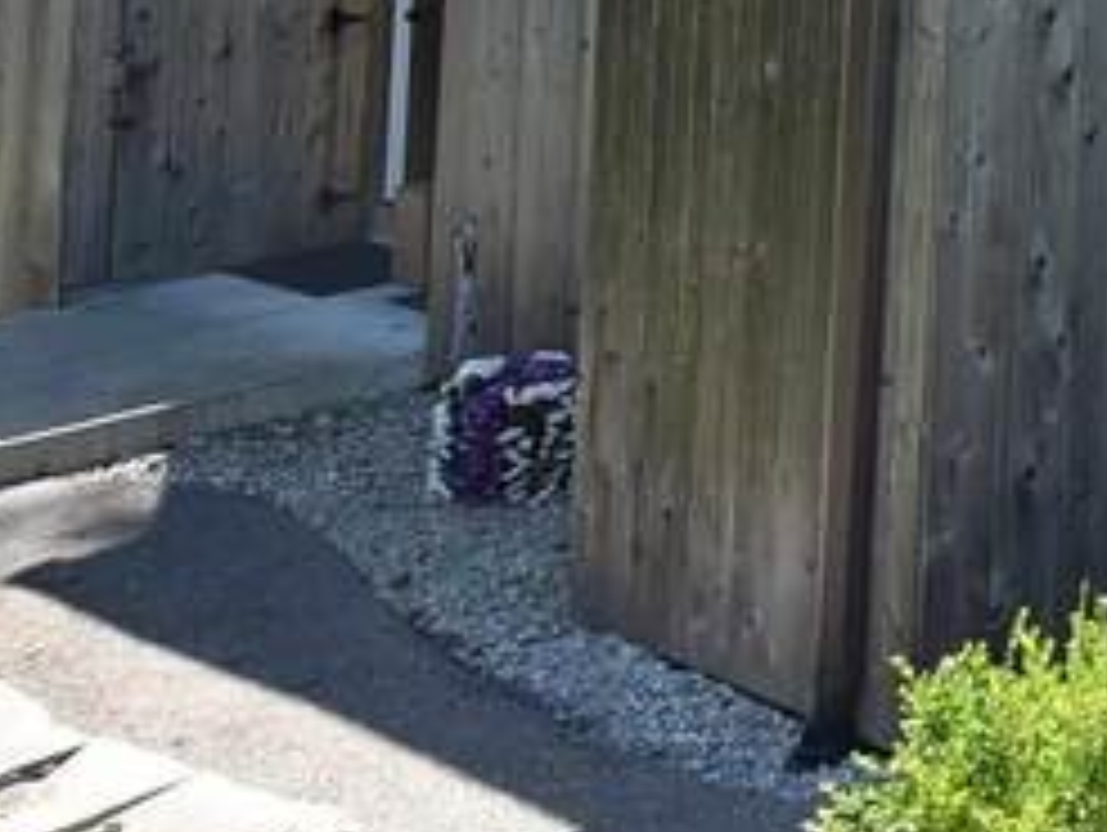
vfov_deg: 17.1
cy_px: -531
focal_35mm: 75
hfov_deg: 18.0
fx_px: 2401
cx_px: 2210
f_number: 6.3
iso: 200
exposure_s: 1/250
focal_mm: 10
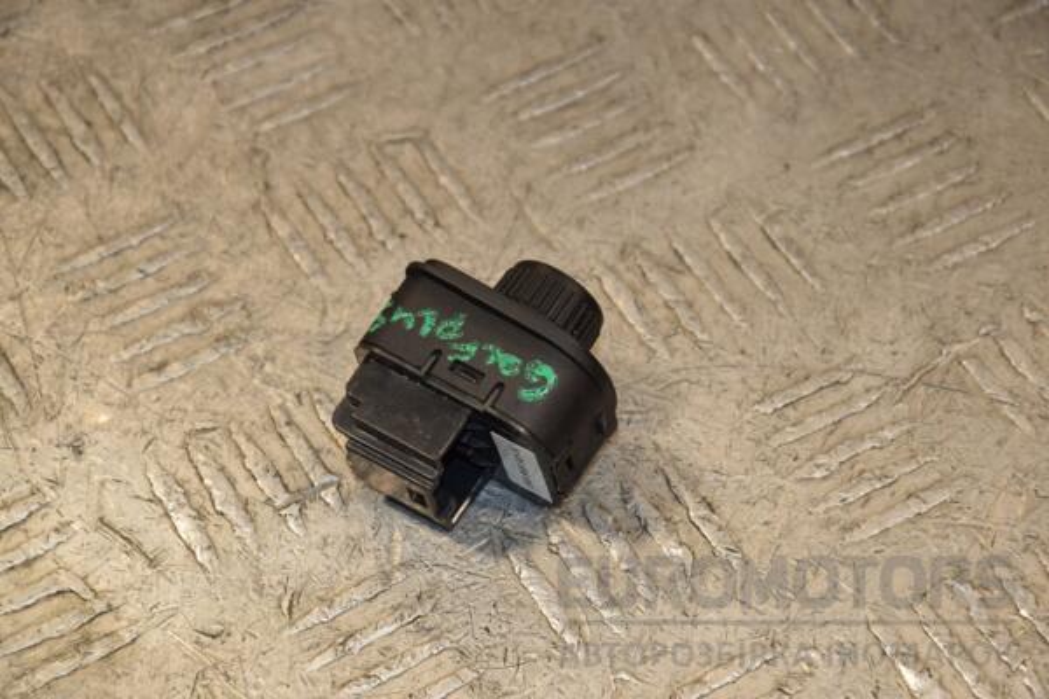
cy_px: 350
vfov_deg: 8.7
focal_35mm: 158
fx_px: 4589
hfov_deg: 13.0
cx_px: 524
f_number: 8
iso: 800
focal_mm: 105
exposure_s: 1/200
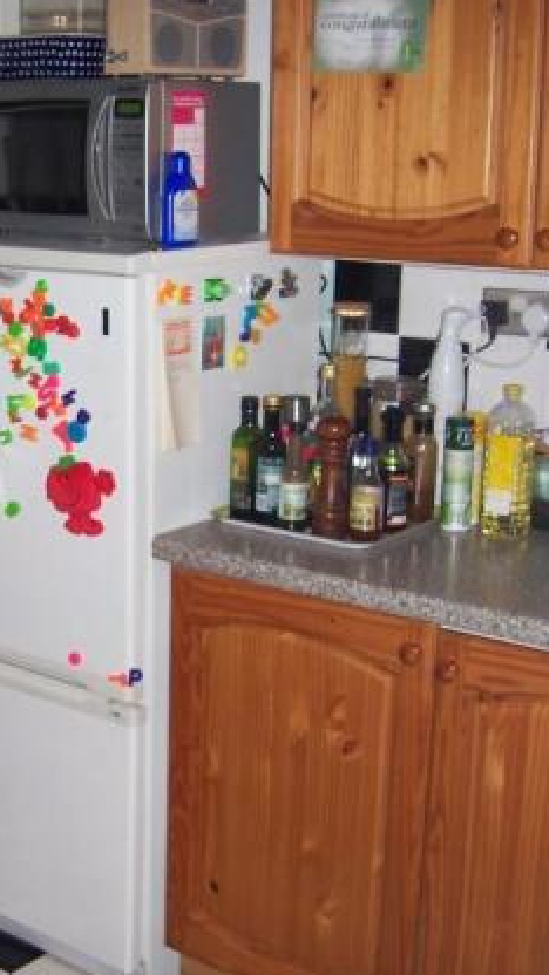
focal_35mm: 55
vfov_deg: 37.8
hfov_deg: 21.3
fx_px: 1423
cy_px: 491
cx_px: 39
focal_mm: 6
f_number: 3
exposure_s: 1/60
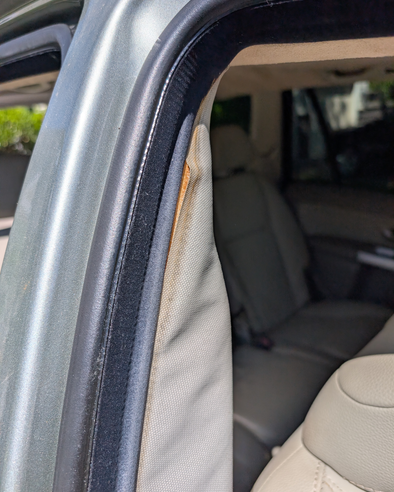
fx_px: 364
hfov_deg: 56.8
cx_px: 197
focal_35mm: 25
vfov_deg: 68.1
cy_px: 247
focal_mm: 6.9
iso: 21
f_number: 1.68
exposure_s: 1/1845
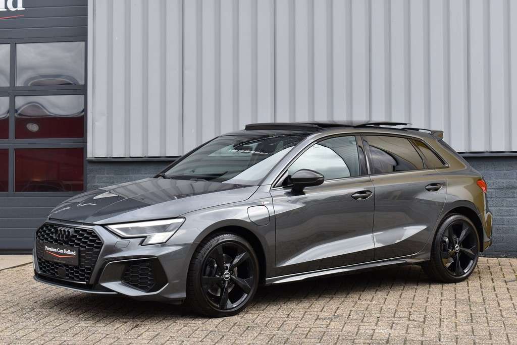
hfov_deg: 28.1
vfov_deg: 19.0
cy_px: 172
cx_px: 258
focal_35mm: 72
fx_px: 1035
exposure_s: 1/250
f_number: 8
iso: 280
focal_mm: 48
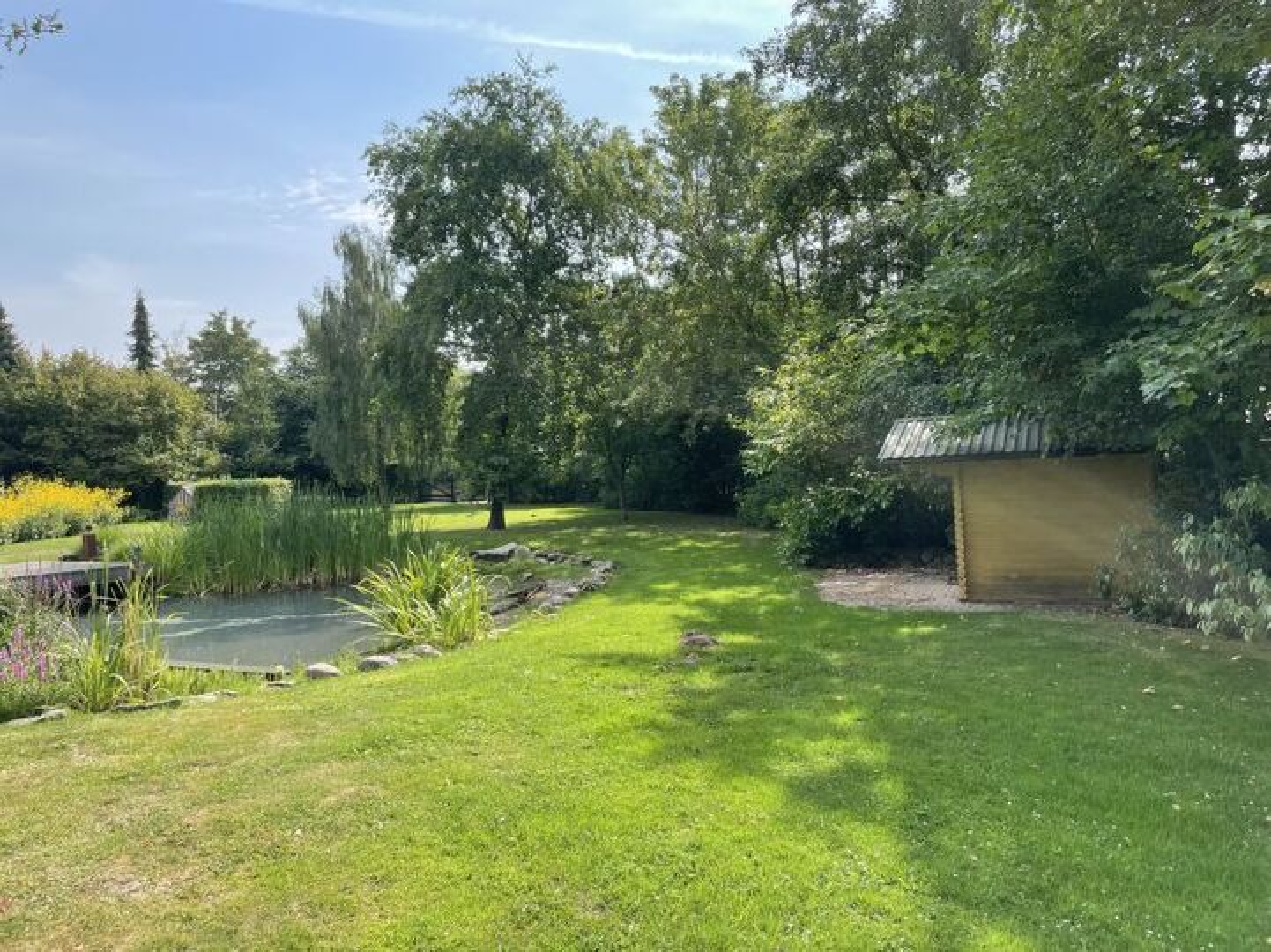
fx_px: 954
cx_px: 636
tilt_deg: +0.9
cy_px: 476
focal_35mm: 26
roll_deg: +1.2
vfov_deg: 53.0
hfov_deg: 67.3
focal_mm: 4.2
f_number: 1.6
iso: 32
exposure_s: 1/1350
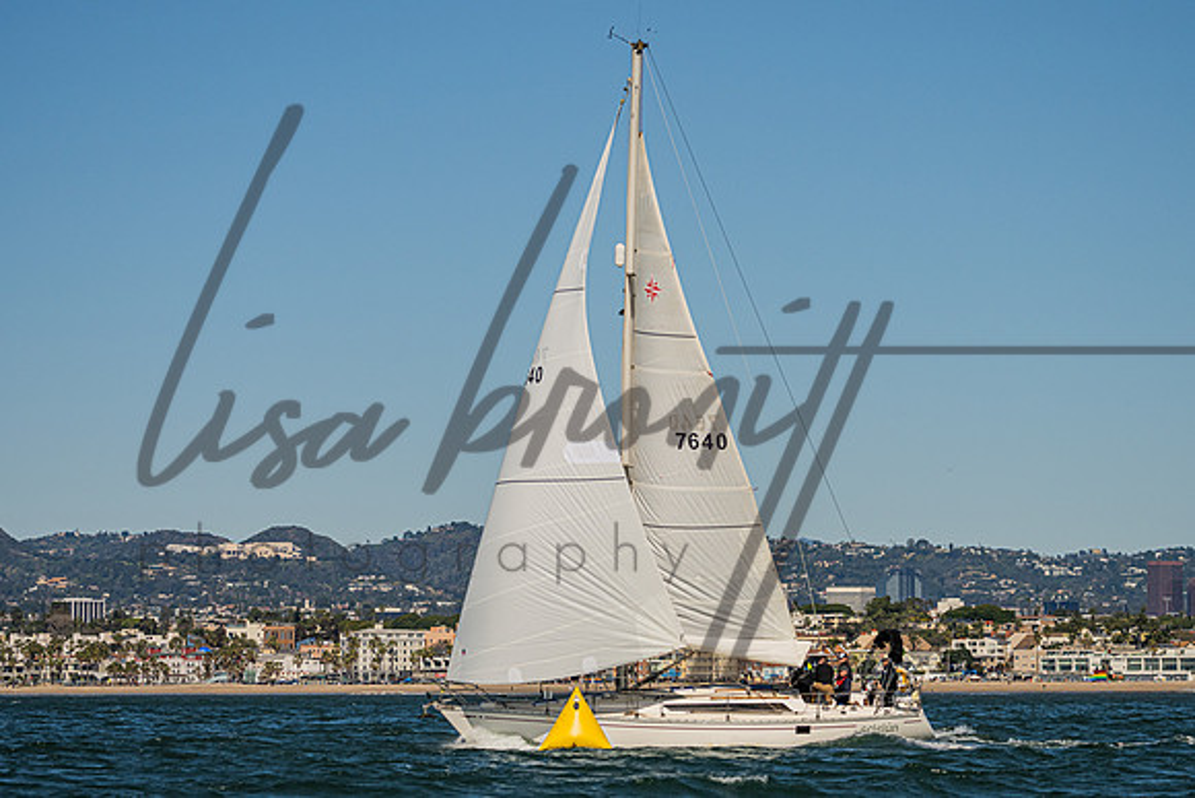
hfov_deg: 11.7
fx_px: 5852
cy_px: 366
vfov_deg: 7.8
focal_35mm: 176
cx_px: 653
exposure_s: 1/8000
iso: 400
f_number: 5.6
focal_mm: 140
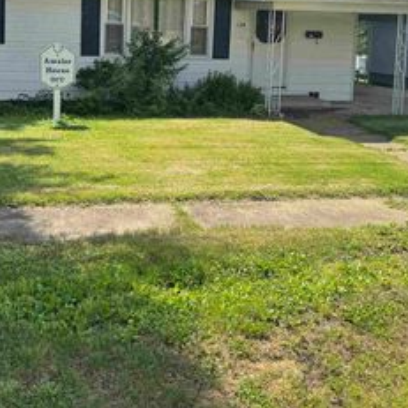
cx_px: 184
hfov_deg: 36.8
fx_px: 613
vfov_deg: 35.5
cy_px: 79
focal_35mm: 46
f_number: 1.78
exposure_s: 1/2415
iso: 80
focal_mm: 6.76
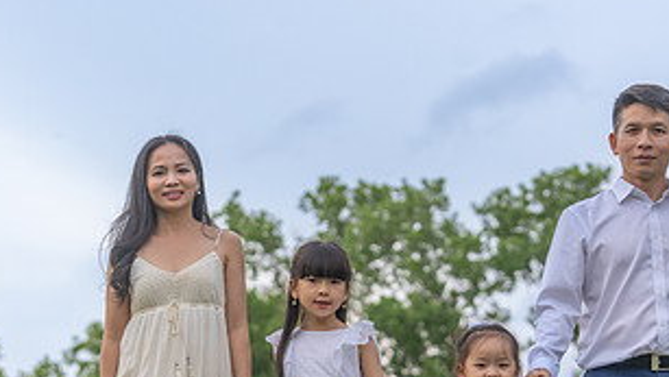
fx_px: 2698
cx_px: 371
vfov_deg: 7.9
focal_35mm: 152
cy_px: 396
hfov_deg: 14.1
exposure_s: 1/1250
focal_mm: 70
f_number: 3.2
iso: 400
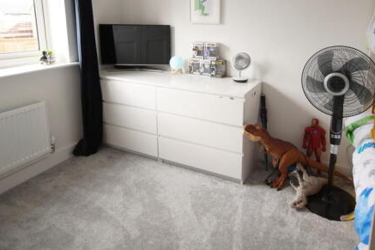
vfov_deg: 50.2
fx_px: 258
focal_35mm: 25
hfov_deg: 71.6
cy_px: 72
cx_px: 216
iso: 1000
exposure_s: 1/60
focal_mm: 11
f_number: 4.5
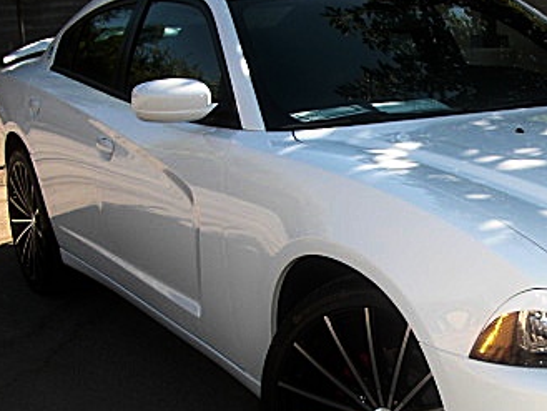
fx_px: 1107
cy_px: 295
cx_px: 482
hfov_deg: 26.9
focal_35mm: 70
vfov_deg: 20.9
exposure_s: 1/320
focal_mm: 6.3
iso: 50
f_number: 2.8
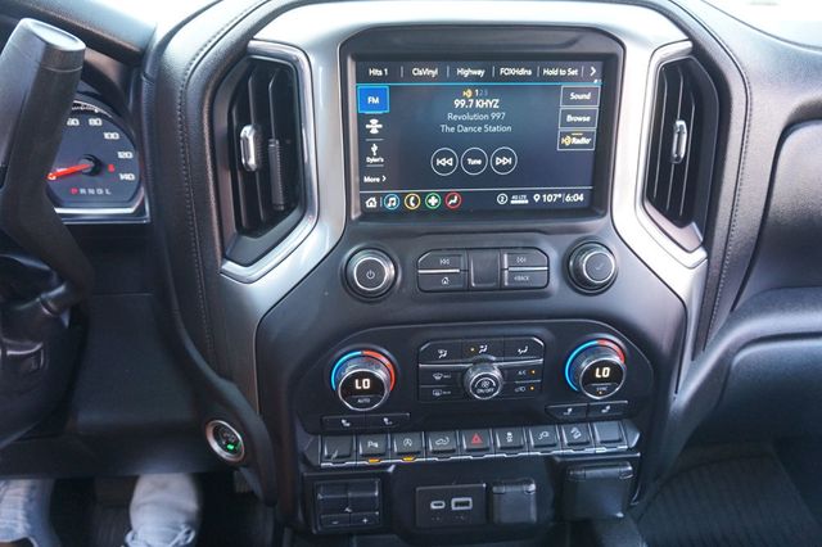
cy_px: 274
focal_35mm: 24
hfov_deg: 73.8
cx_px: 411
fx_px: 548
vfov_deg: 53.1
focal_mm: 16
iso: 800
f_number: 4
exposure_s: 1/60
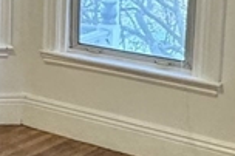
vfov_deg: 13.6
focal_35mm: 98
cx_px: -76
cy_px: -23
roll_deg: -0.6
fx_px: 639
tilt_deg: -6.7
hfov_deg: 19.2
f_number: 2.2
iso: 320
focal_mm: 2.22
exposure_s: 1/60
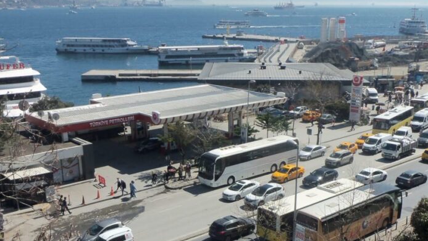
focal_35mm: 44
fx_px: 499
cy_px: 190
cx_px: 229
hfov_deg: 46.4
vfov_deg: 26.6
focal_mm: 5.1
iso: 64
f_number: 8.6
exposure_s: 1/160
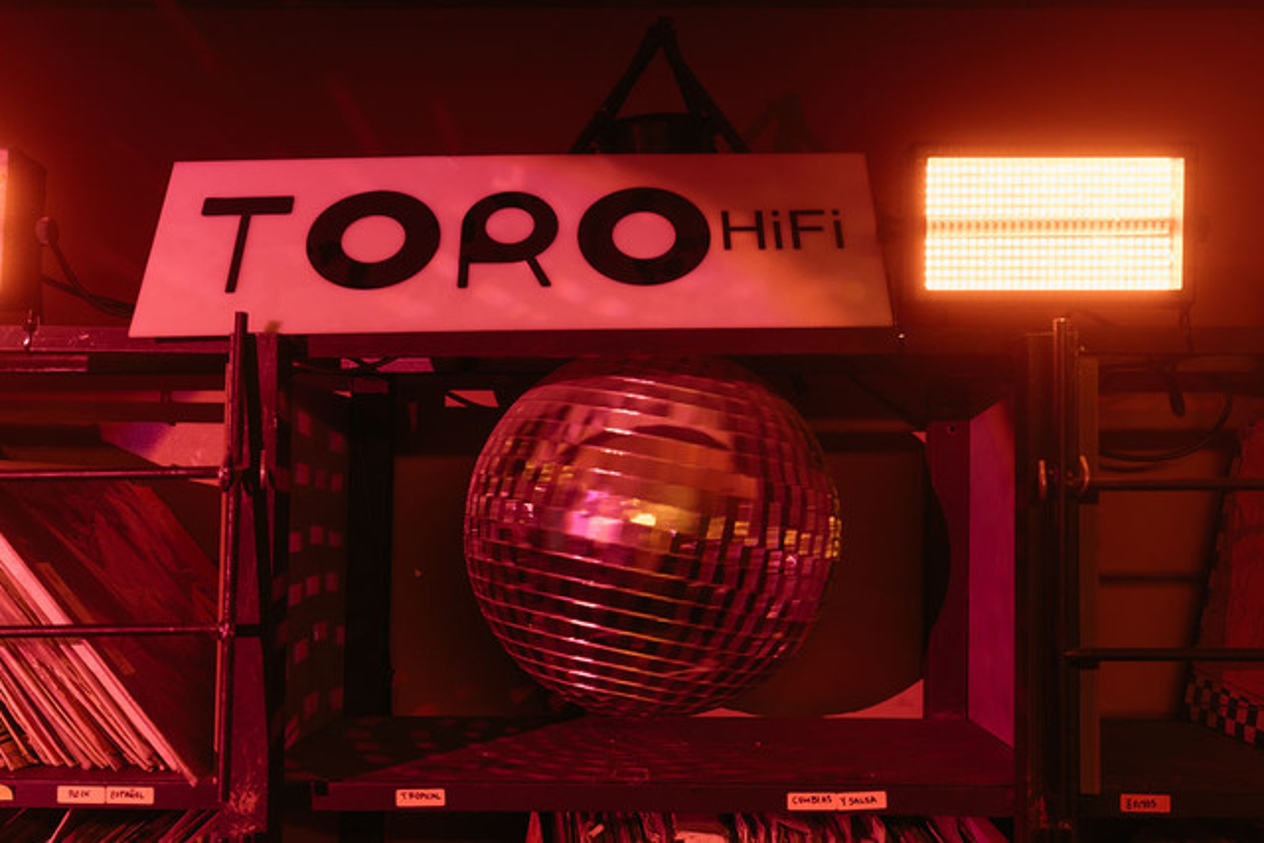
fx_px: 1294
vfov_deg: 36.1
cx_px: 632
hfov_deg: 52.1
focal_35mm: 37
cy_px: 422
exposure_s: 1/4
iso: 400
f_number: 4
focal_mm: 35
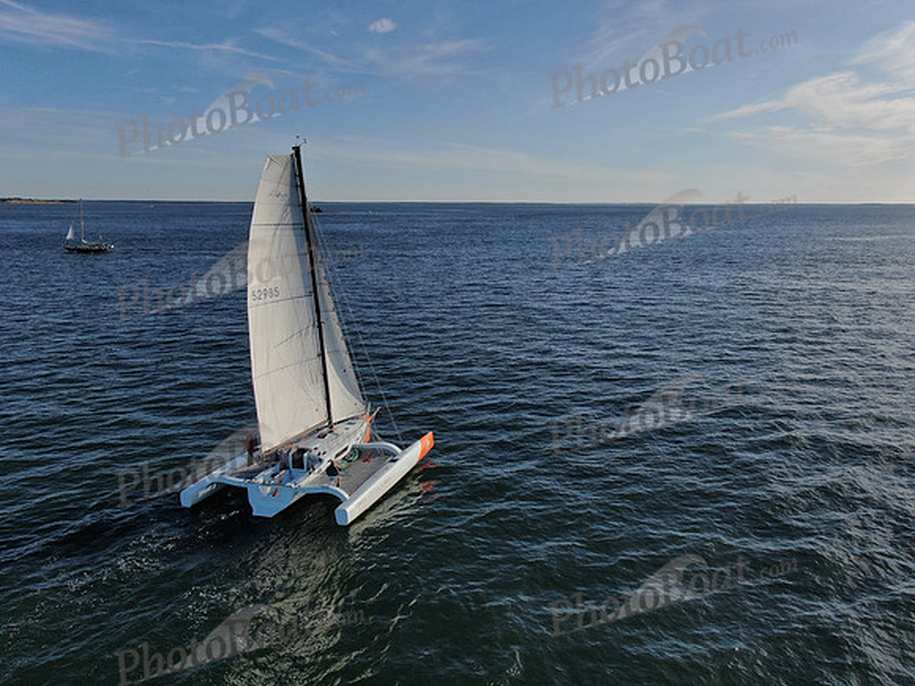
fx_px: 767
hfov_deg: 61.7
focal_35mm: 29
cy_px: 343
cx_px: 458
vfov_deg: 48.2
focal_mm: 5
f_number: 3
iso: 100
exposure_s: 1/2500
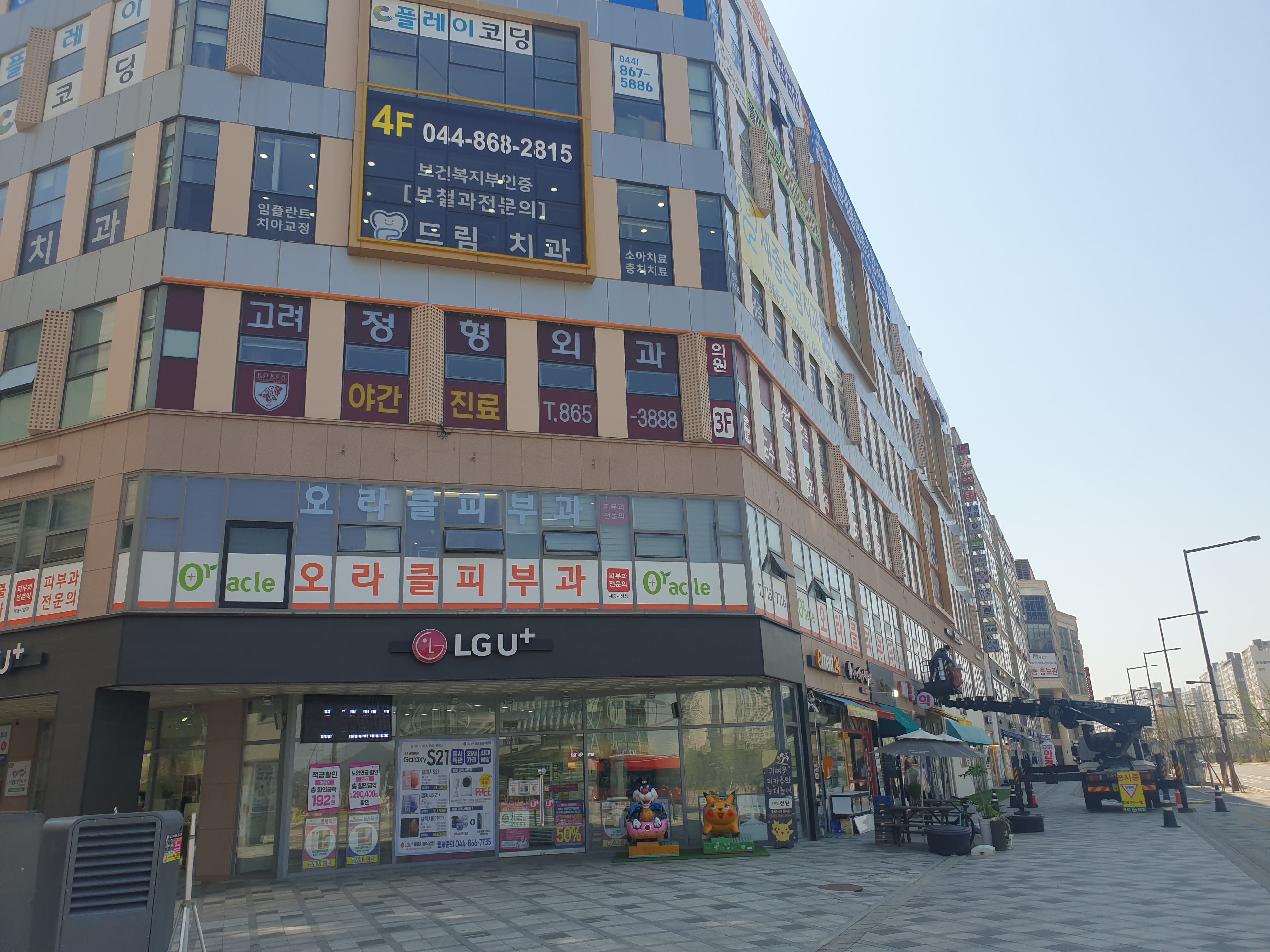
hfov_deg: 67.3
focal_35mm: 26
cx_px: 635
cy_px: 476
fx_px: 954
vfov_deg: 53.1
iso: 50
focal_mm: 4.3
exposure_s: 1/1374
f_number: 2.4
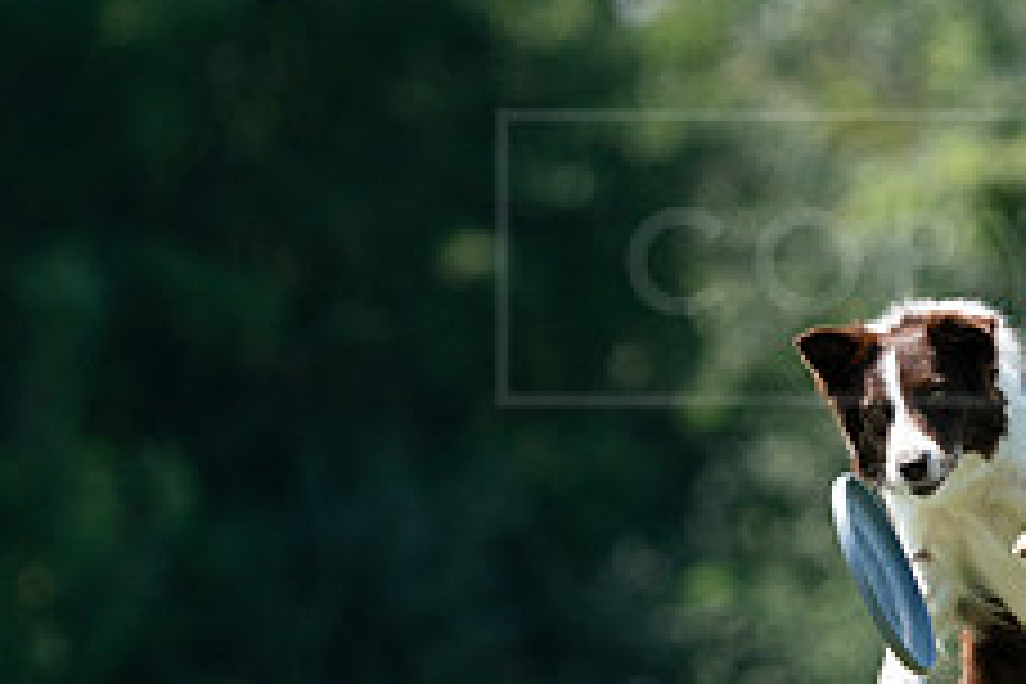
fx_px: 27158
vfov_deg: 1.4
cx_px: 927
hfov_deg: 2.2
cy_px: 335
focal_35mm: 953
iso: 1250
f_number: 6.3
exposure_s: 1/4000
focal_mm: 374
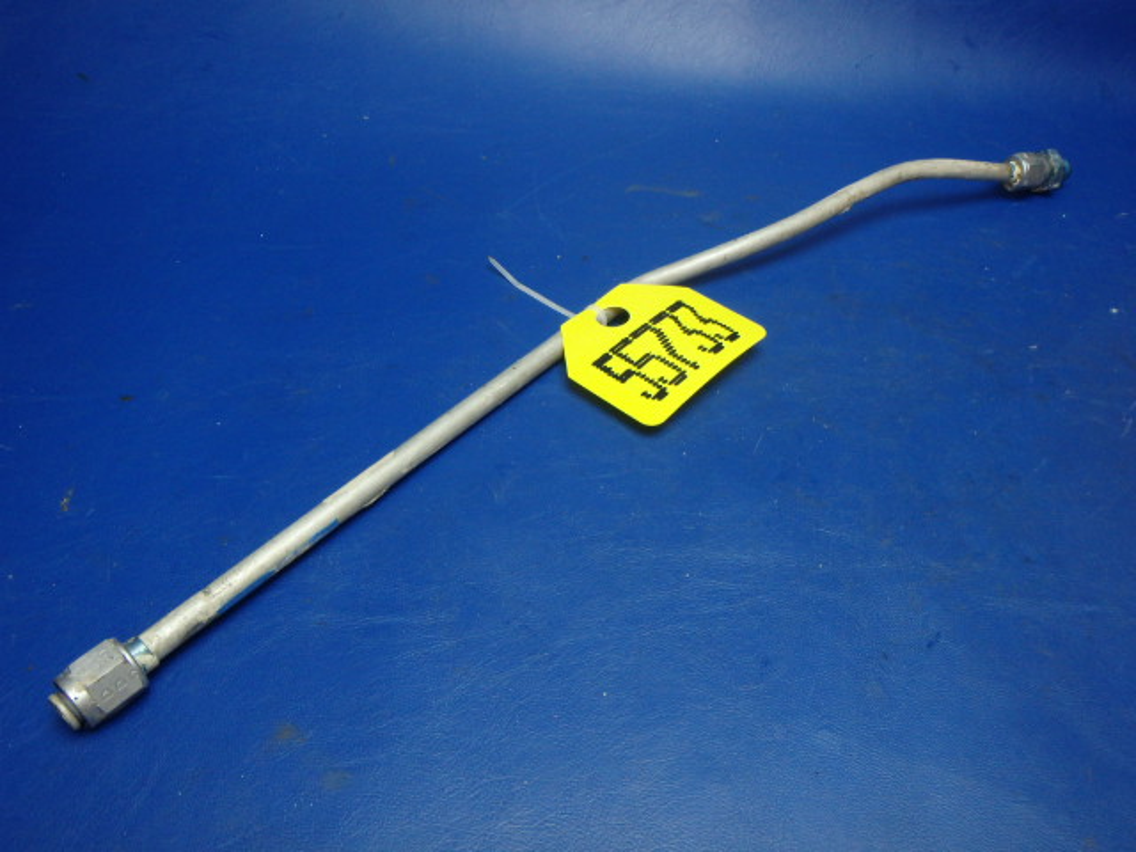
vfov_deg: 49.7
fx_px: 919
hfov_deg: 63.4
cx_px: 568
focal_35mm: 28
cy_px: 426
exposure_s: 1/30
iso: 320
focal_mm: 5
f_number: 3.9
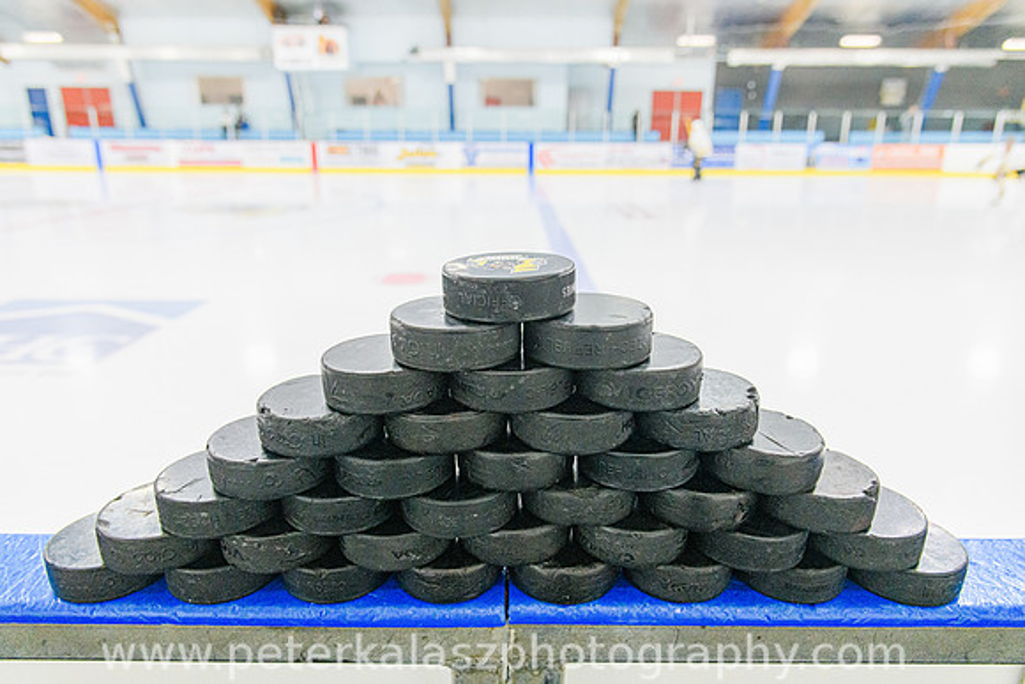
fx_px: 683
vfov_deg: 53.2
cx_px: 512
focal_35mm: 24
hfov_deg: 73.7
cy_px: 342
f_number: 5.6
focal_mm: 24
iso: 3200
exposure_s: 1/200
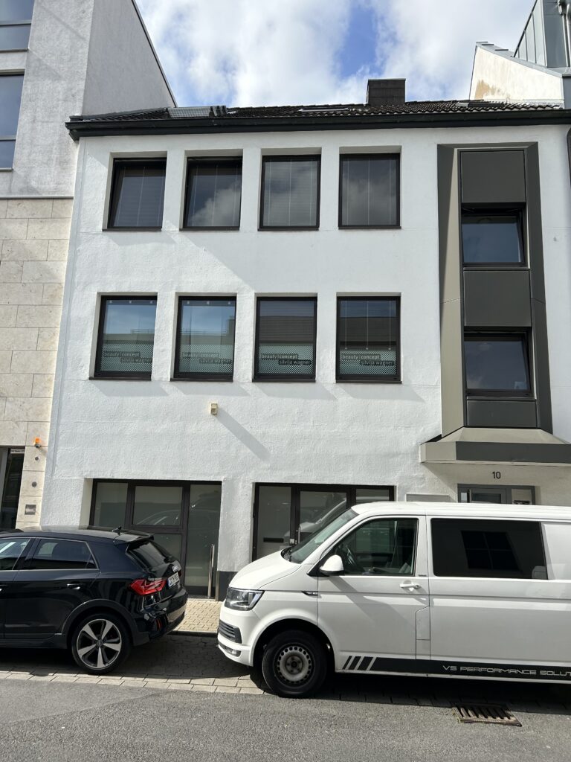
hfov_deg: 53.1
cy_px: 381
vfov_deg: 67.3
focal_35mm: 26
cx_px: 286
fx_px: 572
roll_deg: -1.7
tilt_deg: +11.9
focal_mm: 5.7
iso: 50
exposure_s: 1/3356
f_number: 1.5
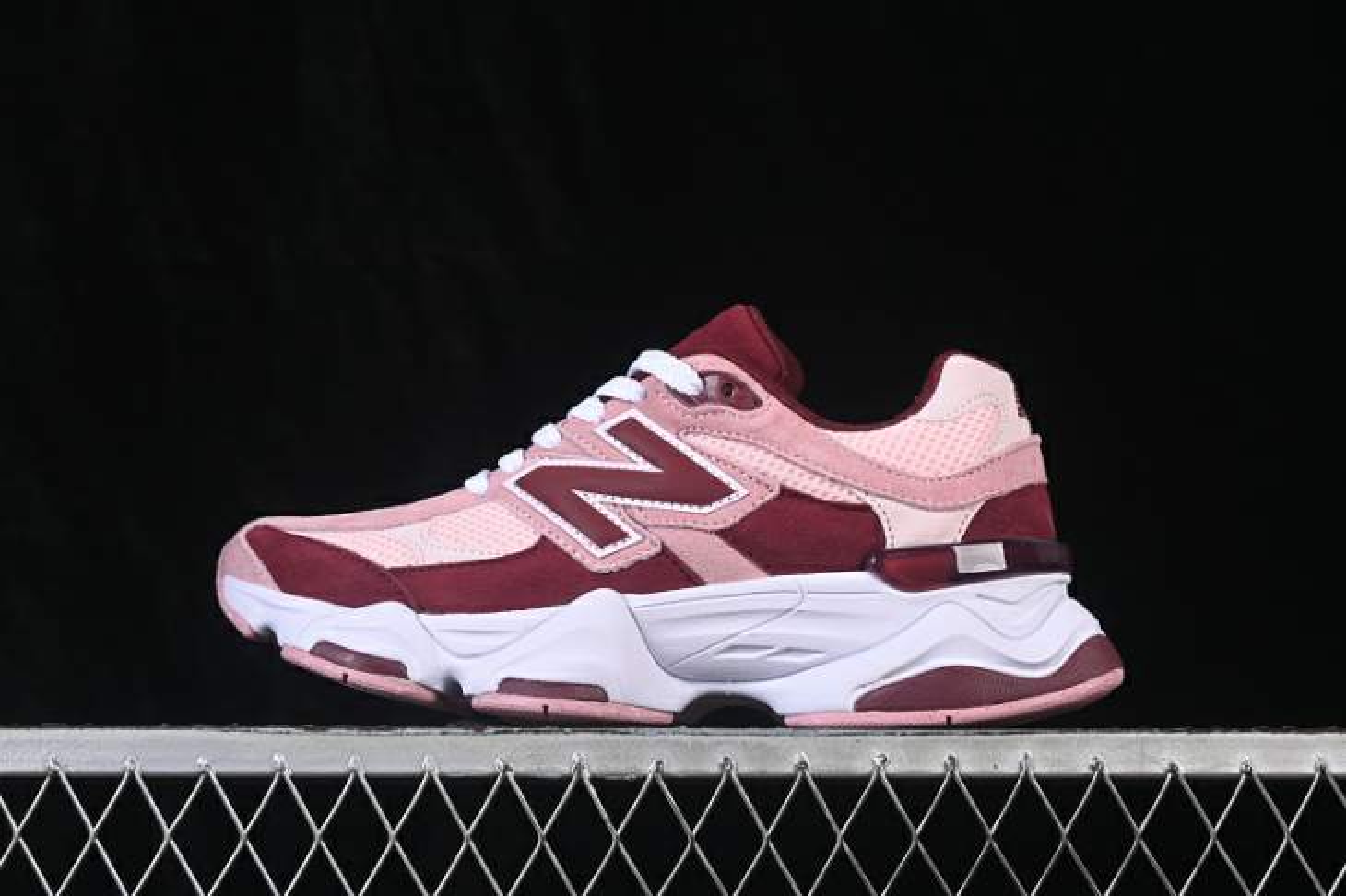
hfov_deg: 27.0
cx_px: 673
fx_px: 2803
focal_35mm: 75
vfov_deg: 18.2
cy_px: 448
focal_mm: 50
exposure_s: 1/80
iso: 160
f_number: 8
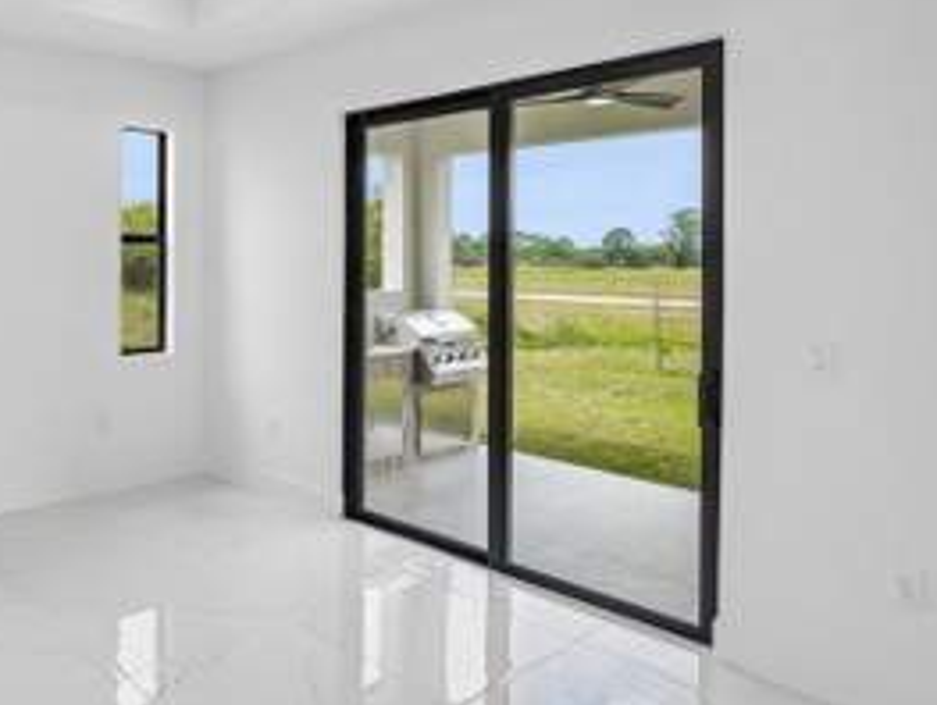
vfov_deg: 48.0
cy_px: 255
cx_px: 146
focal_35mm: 29
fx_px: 783
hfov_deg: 55.9
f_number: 8
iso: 400
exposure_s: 1/320
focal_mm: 16.5
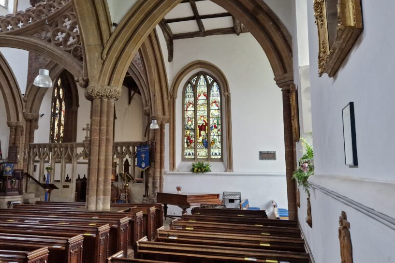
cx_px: 166
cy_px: 117
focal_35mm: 30
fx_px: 329
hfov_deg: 61.6
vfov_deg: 43.5
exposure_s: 1/100
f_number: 1.8
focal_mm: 5.4
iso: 500
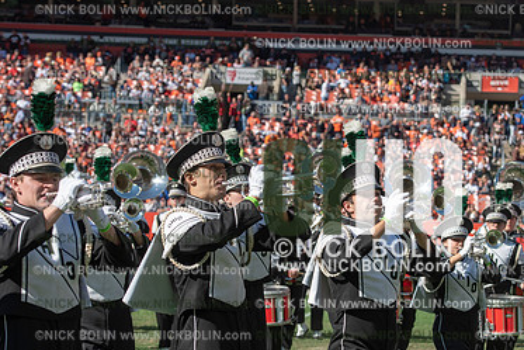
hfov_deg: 15.5
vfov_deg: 10.4
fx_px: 1922
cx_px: 362
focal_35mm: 132
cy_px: 206
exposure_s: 1/2000
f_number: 5
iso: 400
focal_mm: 85
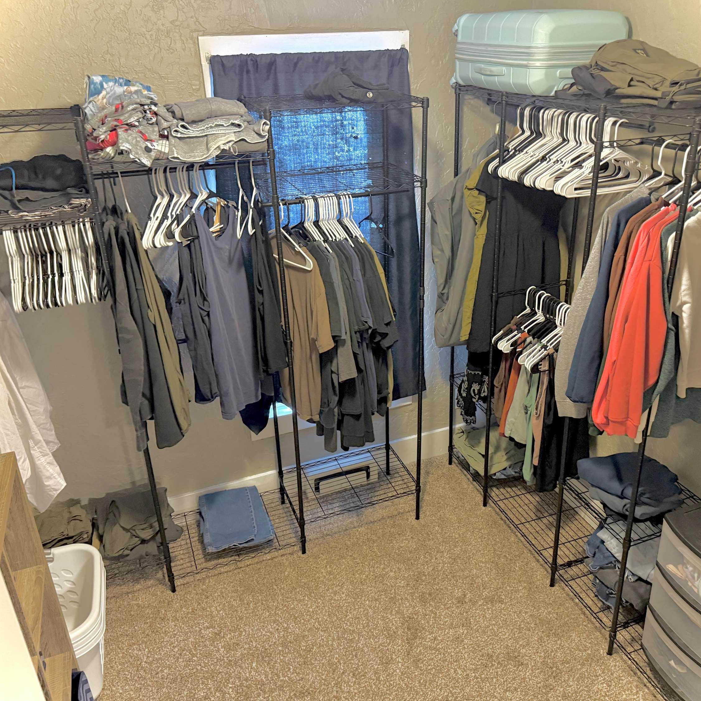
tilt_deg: -24.0
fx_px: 664
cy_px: 353
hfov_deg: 55.5
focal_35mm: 29
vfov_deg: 55.6
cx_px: 384
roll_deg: +2.5
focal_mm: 6.76
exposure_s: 1/60
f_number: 1.78
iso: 640
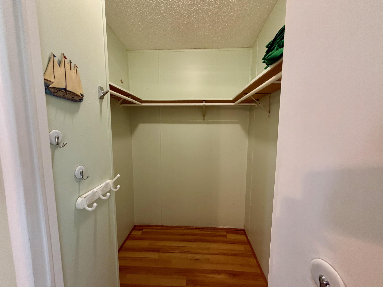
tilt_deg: -6.6
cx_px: 192
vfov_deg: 85.7
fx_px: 155
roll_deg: -0.2
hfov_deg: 102.1
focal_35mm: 14
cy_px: 144
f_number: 2.2
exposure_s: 1/60
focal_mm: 2.22
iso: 320
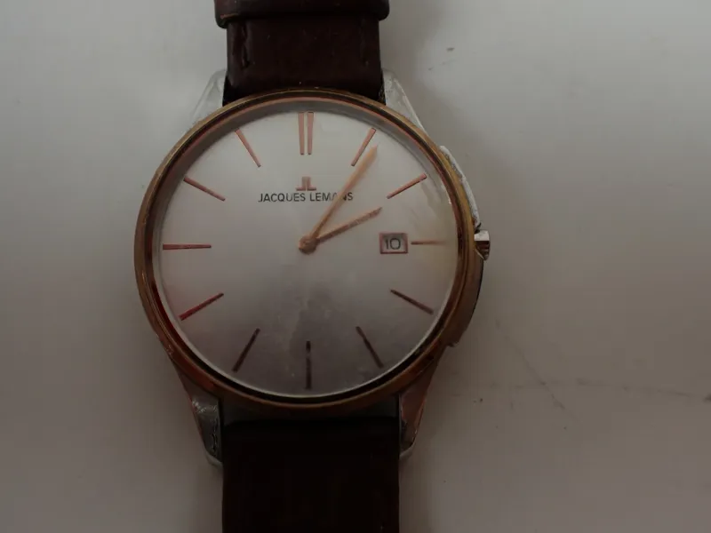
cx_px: 356
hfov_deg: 60.0
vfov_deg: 46.8
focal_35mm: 30
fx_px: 616
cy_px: 266
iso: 250
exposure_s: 1/125
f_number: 2.3
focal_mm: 5.4
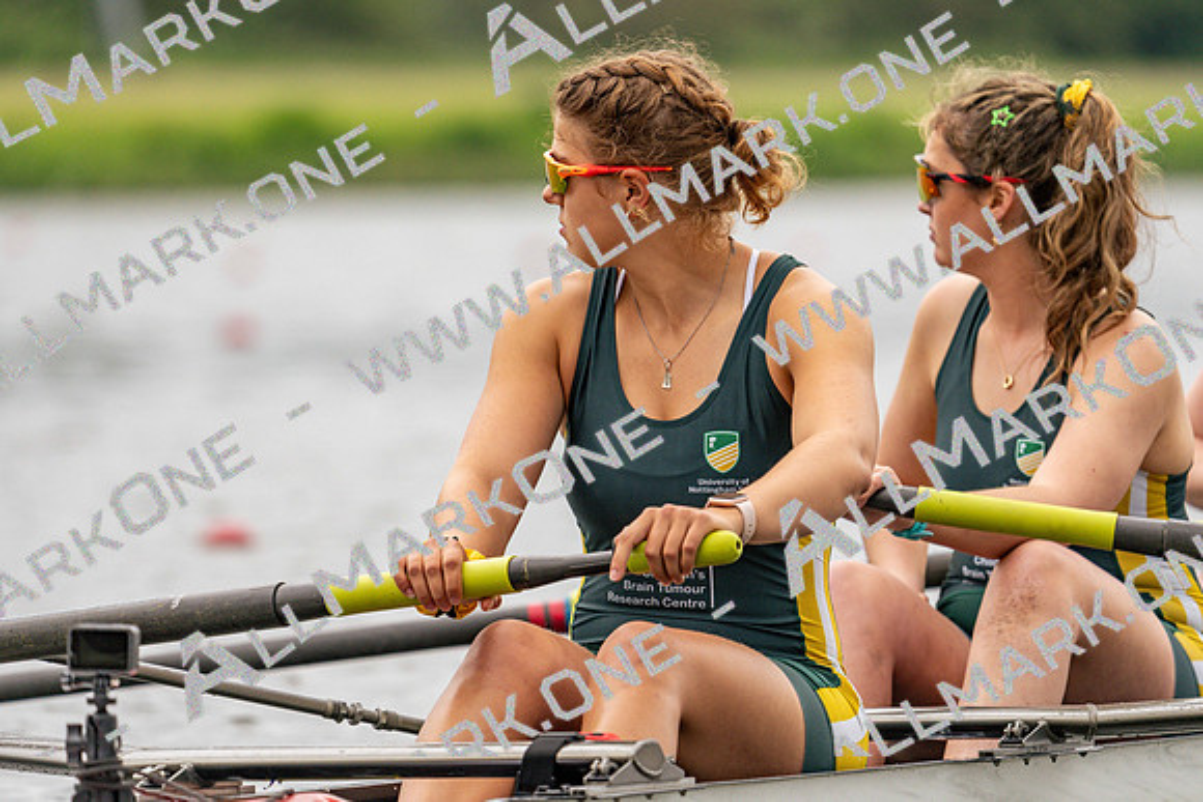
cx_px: 602
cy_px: 401
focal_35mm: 430
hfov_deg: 4.8
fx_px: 14372
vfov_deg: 3.2
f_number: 6.3
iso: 640
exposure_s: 1/1250
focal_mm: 430
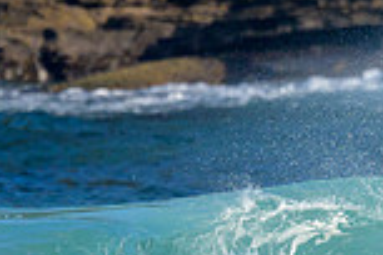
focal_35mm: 4155
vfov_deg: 0.3
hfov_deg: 0.5
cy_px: 312
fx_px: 44201
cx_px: 612
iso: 320
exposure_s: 1/2000
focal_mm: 800
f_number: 6.3
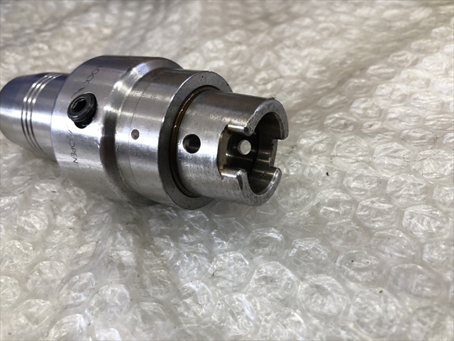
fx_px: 380
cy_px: 170
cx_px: 227
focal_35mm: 29
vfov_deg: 48.2
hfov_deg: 61.7
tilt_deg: -45.5
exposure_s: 1/30
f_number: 1.8
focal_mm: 3.99
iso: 25
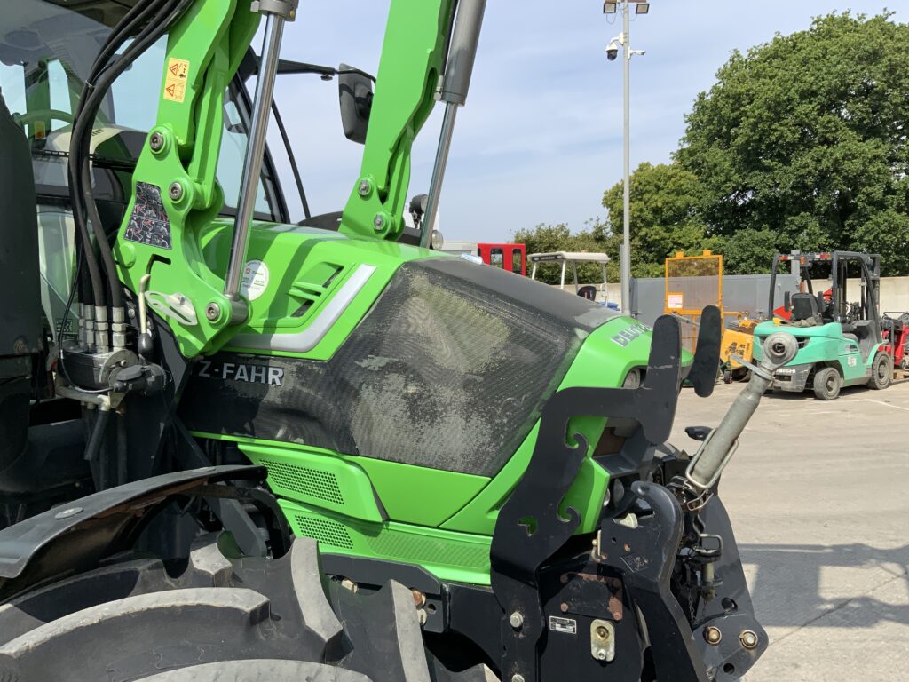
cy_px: 341
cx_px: 454
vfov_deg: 48.2
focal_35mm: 29
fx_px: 762
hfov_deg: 61.7
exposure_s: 1/1786
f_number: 1.8
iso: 16
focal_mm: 3
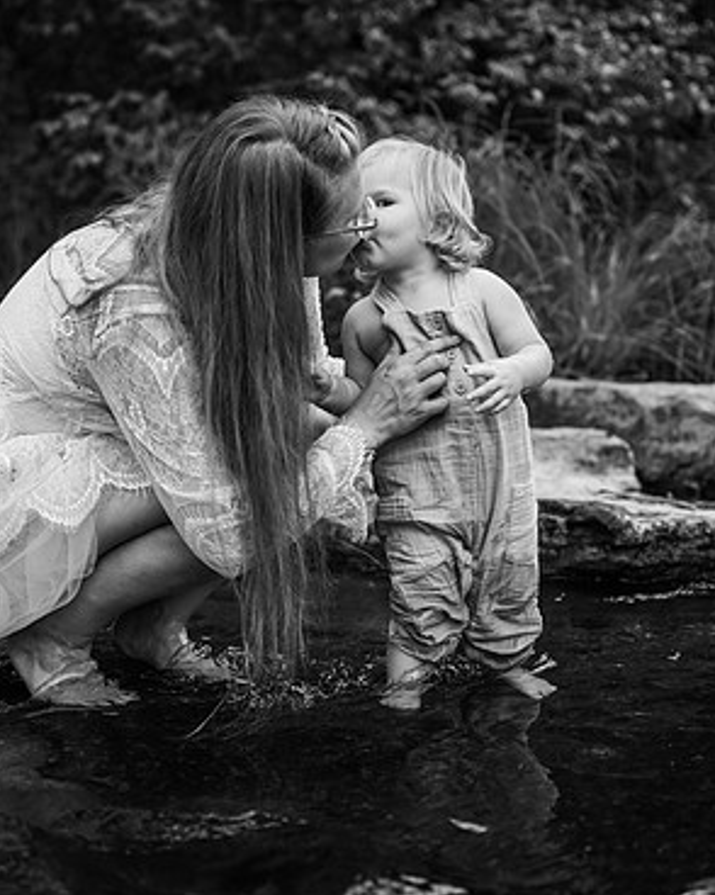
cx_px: 355
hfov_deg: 28.1
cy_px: 404
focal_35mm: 54
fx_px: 1430
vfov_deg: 34.7
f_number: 2.8
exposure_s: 1/1600
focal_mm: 47
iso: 500
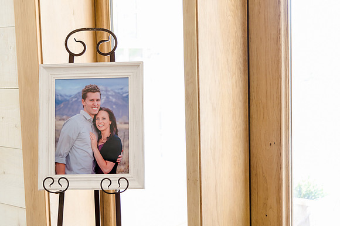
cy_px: 113
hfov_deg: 34.5
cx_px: 170
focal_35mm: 58
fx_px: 547
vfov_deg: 23.4
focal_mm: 58
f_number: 4
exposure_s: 1/100
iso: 1000
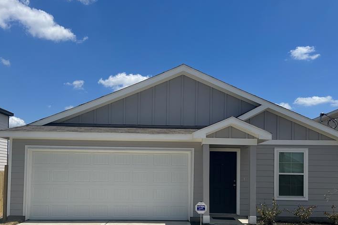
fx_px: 338
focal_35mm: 36
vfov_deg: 36.1
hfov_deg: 53.1
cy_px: 166
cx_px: 172
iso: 80
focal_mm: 6.86
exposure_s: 1/9709
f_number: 1.78
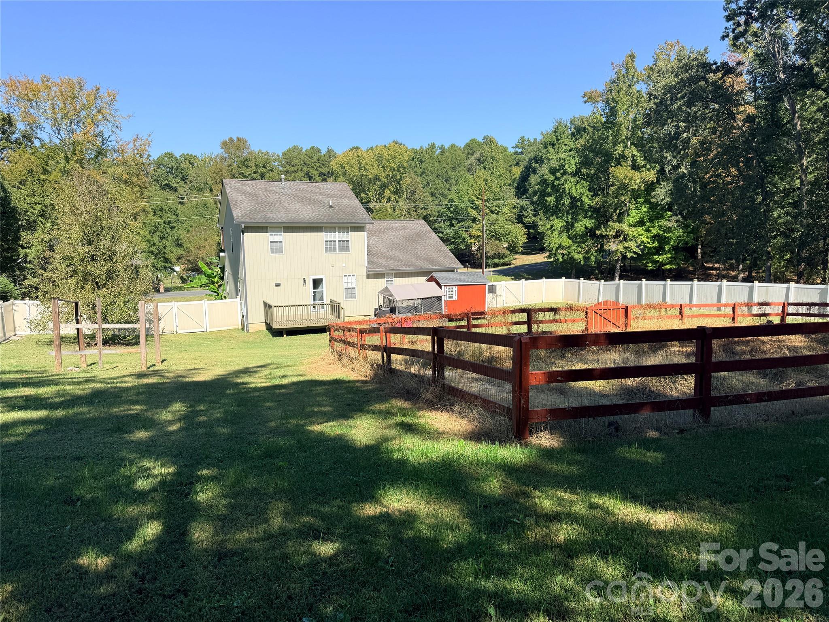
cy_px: 311
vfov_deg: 56.8
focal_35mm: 24
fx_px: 575
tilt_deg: -7.2
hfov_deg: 71.6
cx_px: 414
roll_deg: +1.2
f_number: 1.78
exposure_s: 1/2445
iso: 80
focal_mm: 6.76
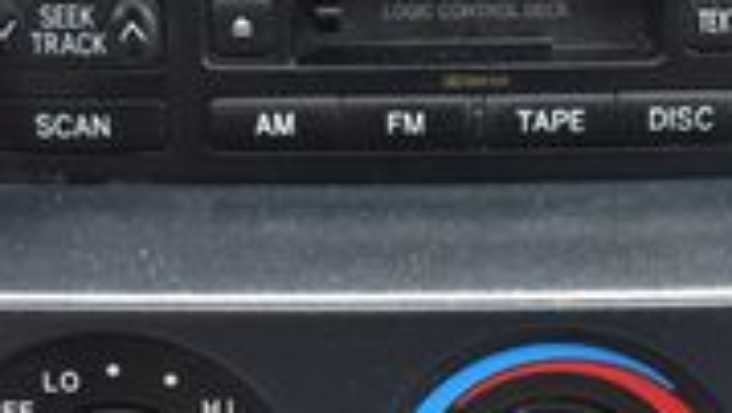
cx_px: 519
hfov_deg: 13.2
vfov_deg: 7.5
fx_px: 3164
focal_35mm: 163
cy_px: 237
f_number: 6.3
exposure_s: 1/15
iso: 500
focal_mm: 29
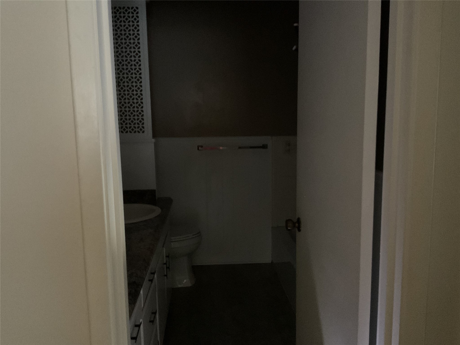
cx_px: 230
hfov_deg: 61.7
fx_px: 385
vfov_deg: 48.2
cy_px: 172
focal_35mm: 29
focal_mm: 3
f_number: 1.8
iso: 640
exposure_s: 1/17
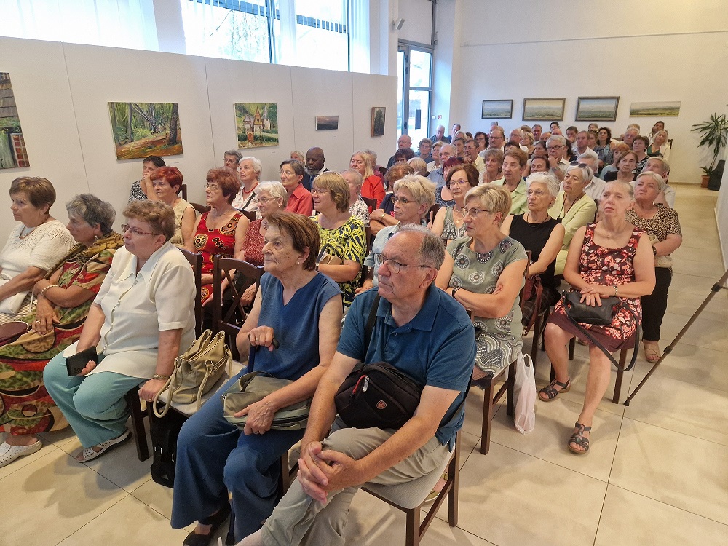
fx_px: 484
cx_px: 364
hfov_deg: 73.9
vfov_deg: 58.9
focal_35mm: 23
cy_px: 273
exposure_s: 1/100
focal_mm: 5.4
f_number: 1.8
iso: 640
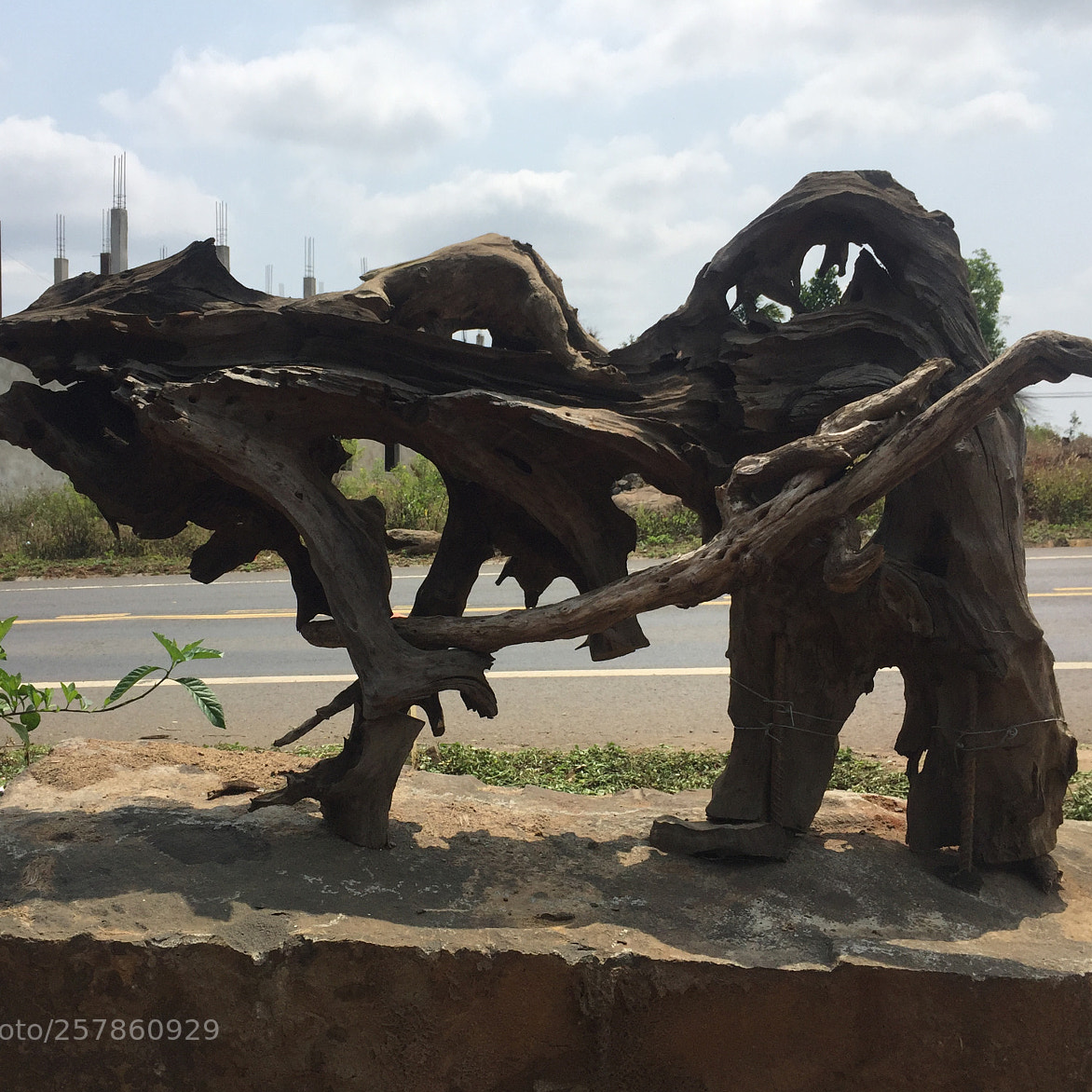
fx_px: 1249
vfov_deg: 47.2
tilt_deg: -1.8
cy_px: 544
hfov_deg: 47.1
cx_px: 477
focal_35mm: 35
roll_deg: -0.8
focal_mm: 4.15
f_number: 2.2
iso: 32
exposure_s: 1/3968
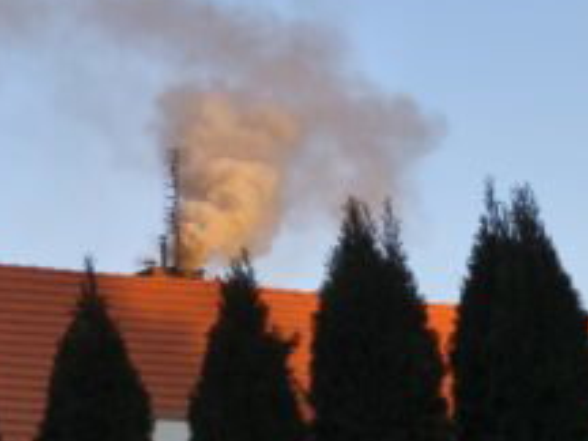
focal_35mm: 173
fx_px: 2939
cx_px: 127
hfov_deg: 11.4
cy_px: 169
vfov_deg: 8.6
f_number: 1.9
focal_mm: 7.1
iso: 50
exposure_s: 1/131
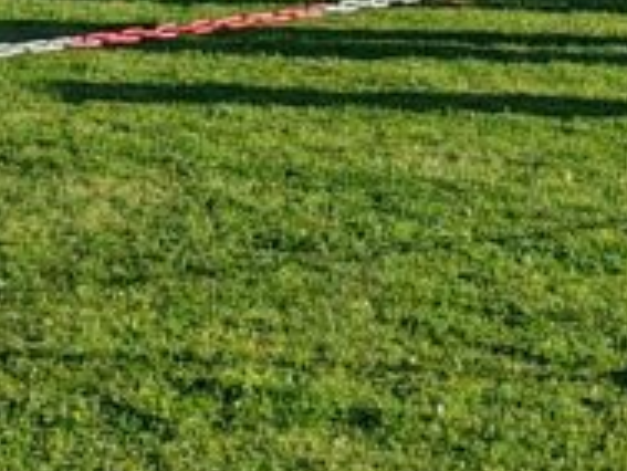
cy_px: -325
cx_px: 338
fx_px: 3317
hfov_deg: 10.8
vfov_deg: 7.9
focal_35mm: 183
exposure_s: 1/740
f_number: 1.9
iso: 50
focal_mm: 6.12
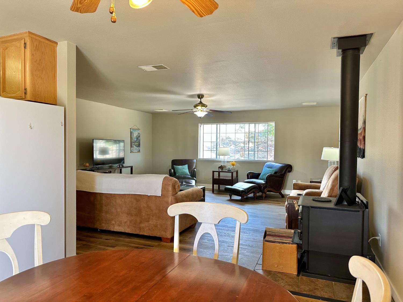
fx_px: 279
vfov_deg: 56.8
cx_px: 202
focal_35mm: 24
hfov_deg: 71.6
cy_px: 151
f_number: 1.78
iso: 200
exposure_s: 1/120
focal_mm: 6.86
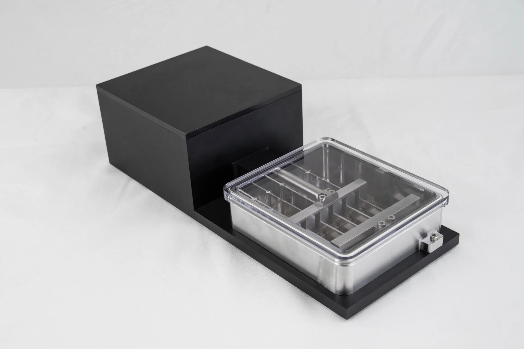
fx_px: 757
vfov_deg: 26.0
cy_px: 174
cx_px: 262
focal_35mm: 52
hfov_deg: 38.2
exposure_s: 1/125
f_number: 11
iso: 640
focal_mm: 52
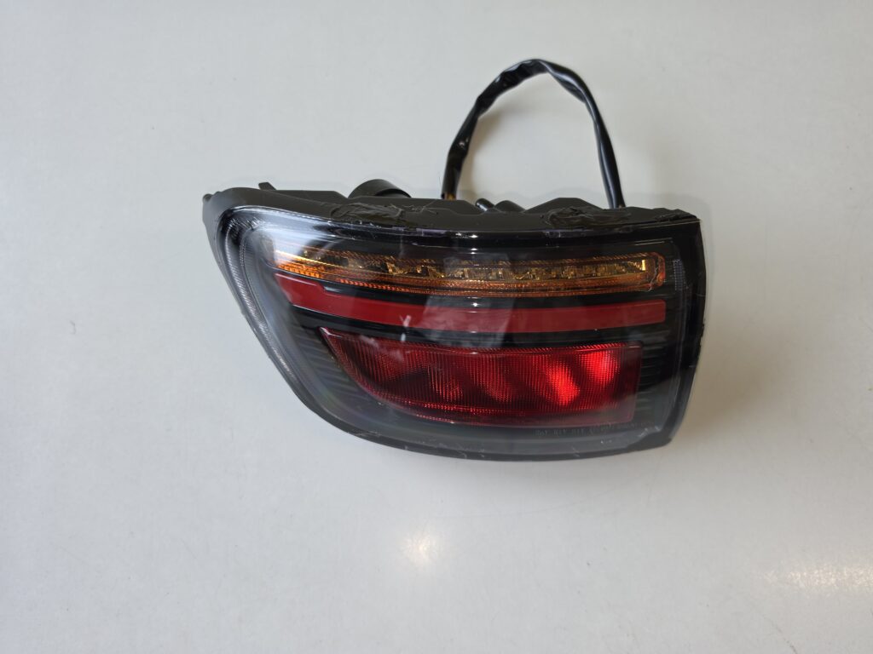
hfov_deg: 73.9
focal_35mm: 23
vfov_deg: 58.9
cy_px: 327
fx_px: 580
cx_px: 436
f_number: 1.4
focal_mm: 6.5
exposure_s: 1/50
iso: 64
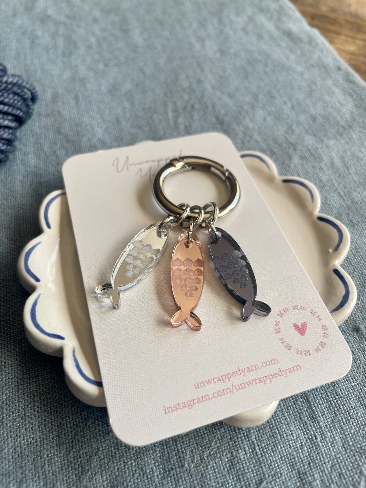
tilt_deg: -55.7
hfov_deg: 53.1
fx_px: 367
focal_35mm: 26
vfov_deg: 67.3
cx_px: 183
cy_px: 244
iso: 32
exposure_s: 1/287
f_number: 1.6
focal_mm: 4.2
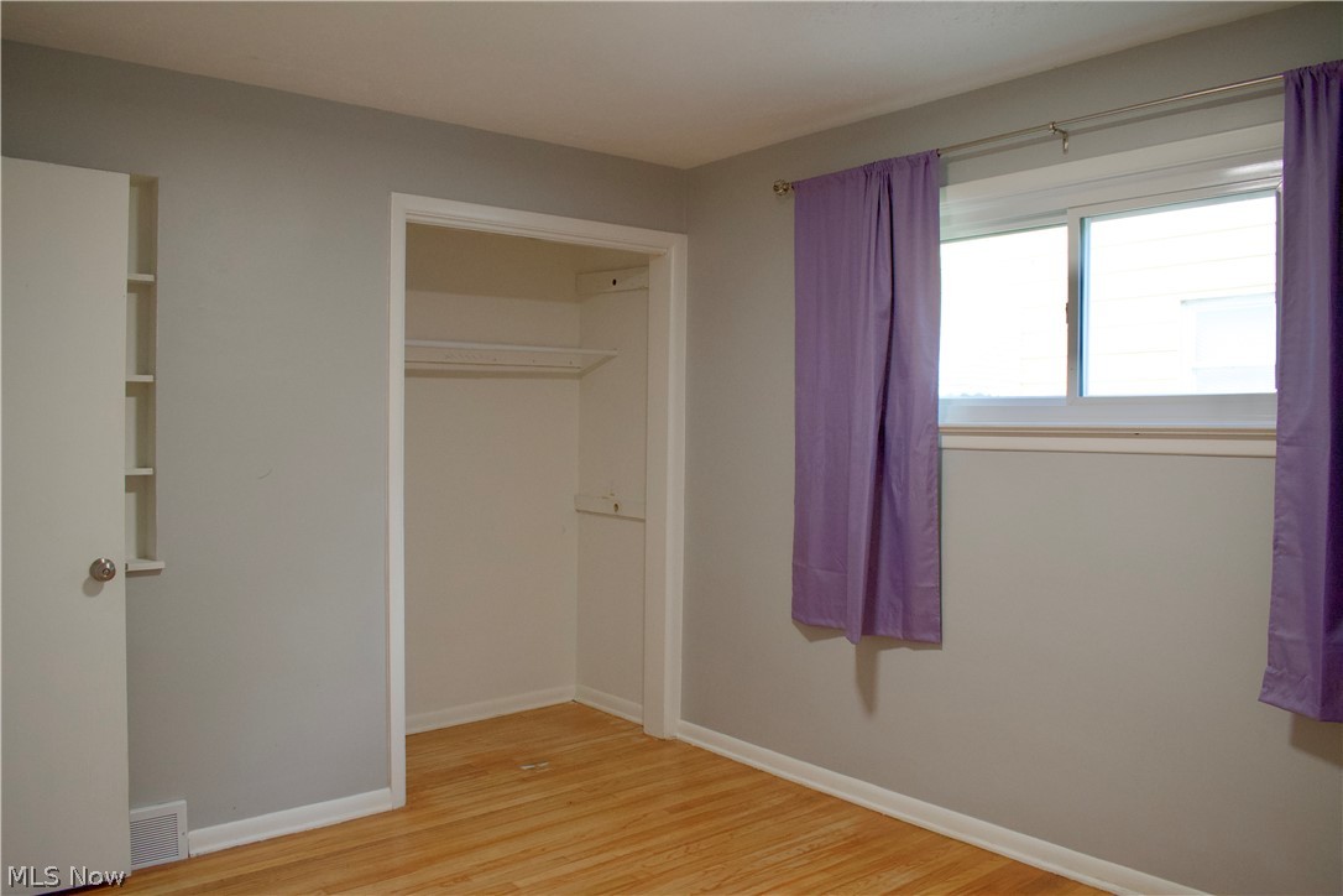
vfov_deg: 47.9
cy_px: 448
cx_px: 672
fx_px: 1007
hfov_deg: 67.4
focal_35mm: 27
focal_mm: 18
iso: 1250
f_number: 5
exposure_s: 1/100
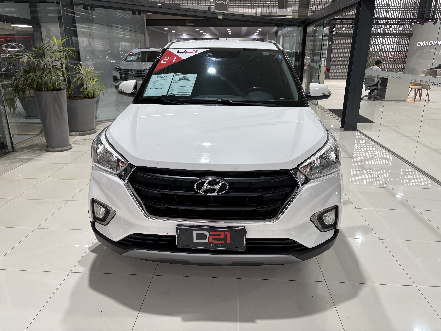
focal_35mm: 26
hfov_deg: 67.3
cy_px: 166
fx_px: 331
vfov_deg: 53.1
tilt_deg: -18.4
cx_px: 220
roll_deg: +0.1
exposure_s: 1/120
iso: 80
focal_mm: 5.96
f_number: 1.6
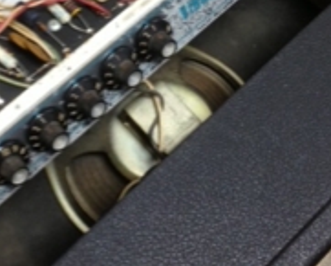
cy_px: 37
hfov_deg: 23.7
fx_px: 784
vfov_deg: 18.9
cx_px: 104
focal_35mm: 80
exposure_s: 1/20
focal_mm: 4.13
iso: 100
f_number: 2.4
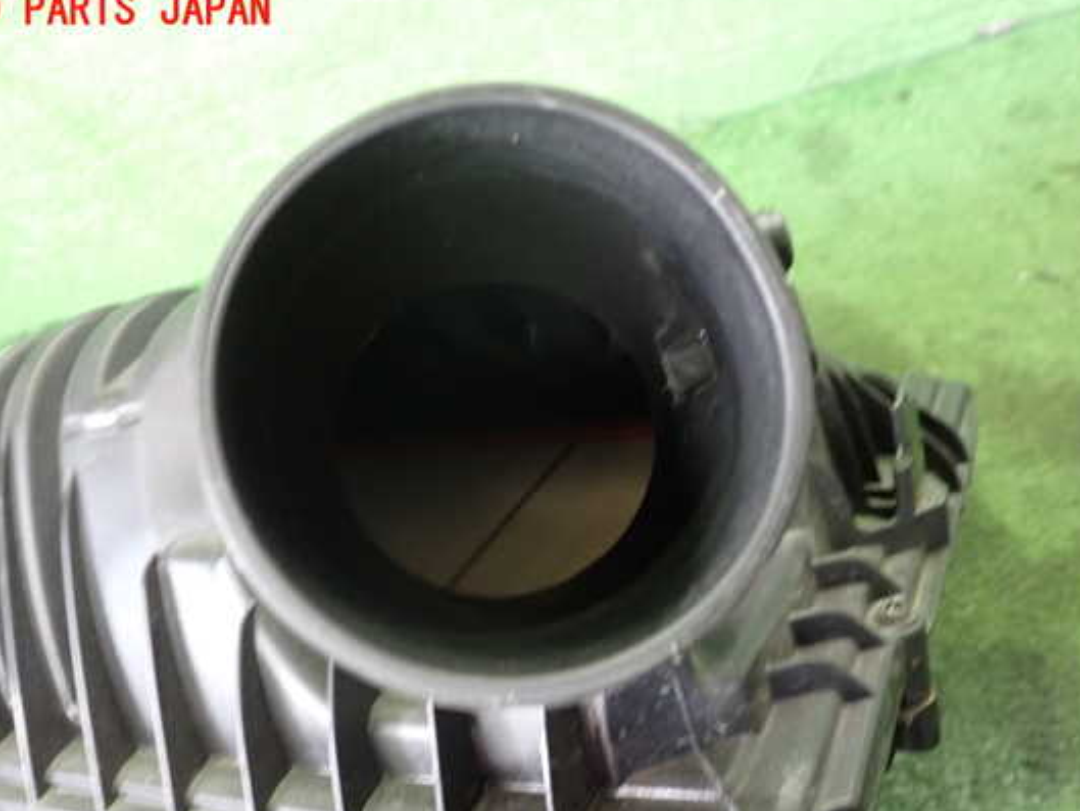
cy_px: 445
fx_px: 1061
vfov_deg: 41.8
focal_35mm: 34
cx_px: 512
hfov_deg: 53.9
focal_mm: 5.4
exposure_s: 1/30
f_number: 2.3
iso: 800
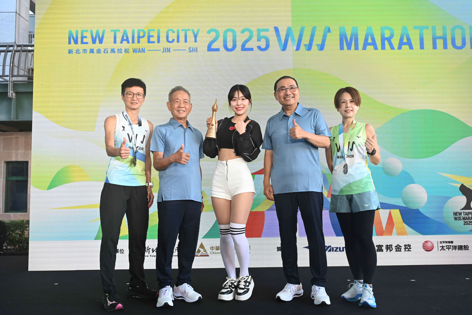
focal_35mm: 31
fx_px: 406
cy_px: 158
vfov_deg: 42.3
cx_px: 236
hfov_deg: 60.3
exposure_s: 1/200
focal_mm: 31
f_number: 6.3
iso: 1400
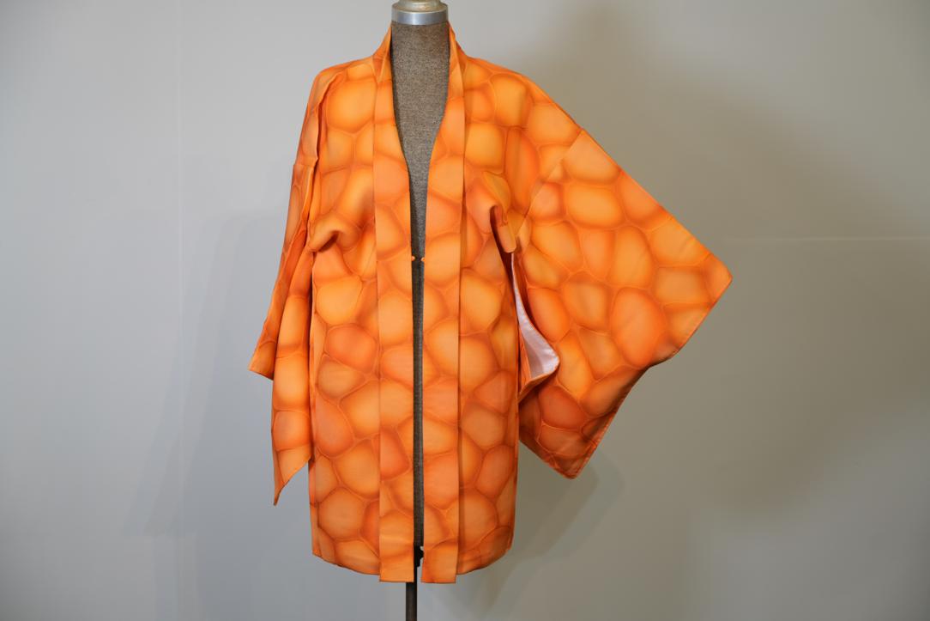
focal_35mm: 67
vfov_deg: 20.3
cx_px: 465
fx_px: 1731
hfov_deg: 30.1
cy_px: 310
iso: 320
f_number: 4
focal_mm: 67
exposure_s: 1/80
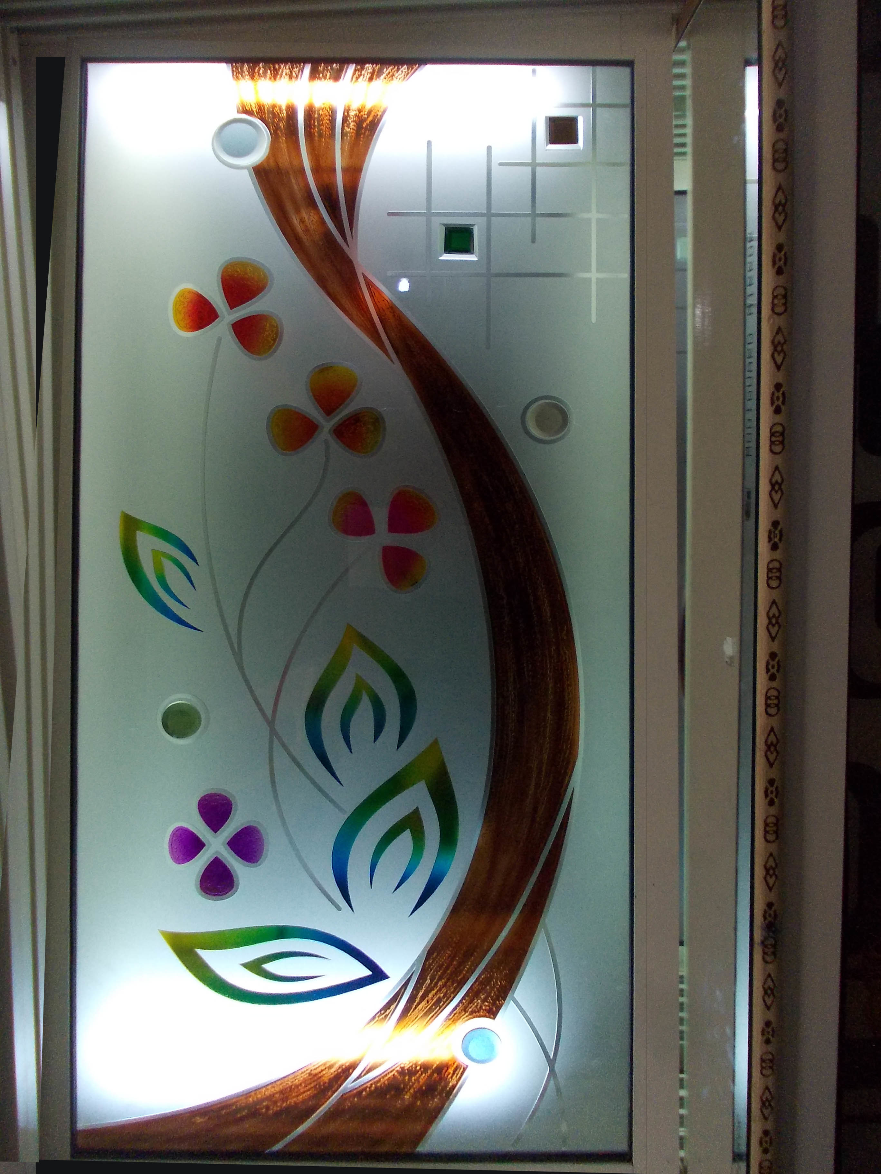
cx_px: 440
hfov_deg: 49.7
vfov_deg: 63.4
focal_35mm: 28
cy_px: 587
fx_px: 950
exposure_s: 1/160
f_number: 2.7
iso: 200
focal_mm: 4
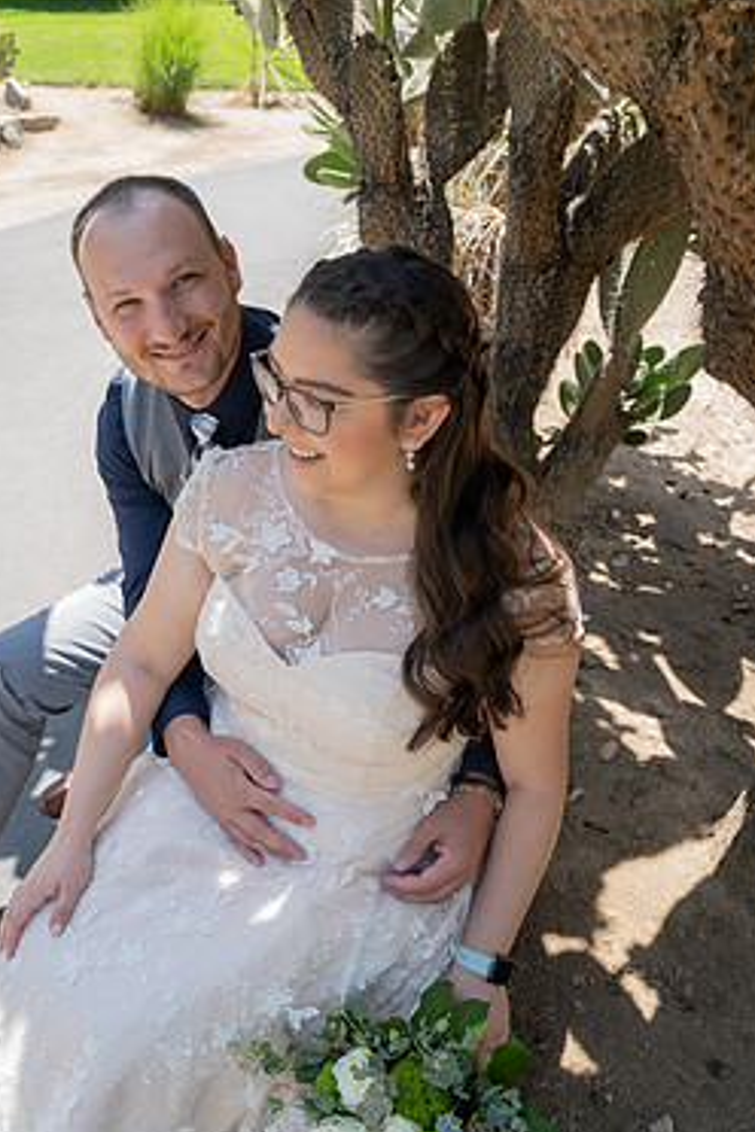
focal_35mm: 29
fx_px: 912
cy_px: 575
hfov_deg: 44.9
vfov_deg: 63.7
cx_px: 335
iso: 250
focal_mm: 24
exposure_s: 1/320
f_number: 4.5
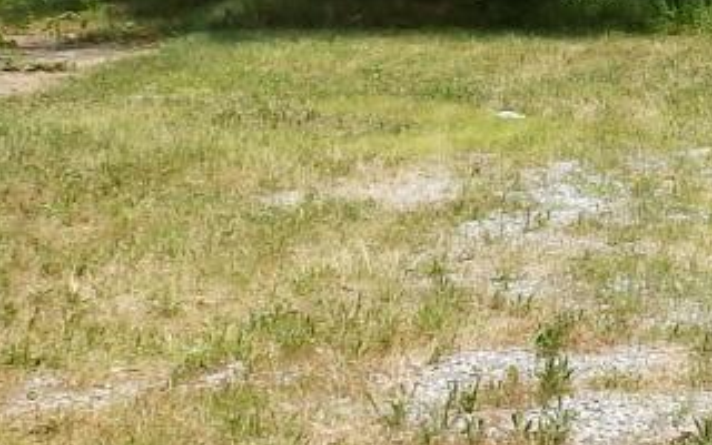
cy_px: -20
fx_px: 2037
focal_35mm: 105
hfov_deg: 19.2
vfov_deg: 12.3
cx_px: 739
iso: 80
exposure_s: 1/320
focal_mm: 4
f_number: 4.5
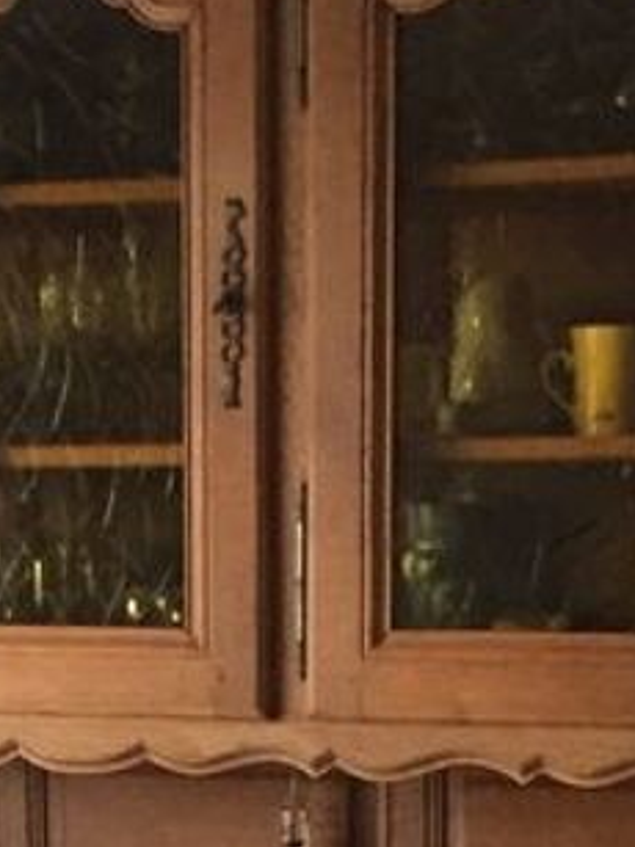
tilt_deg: -10.5
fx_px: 3084
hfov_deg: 11.7
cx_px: 210
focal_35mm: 126
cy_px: 1053
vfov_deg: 15.0
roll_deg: +0.9
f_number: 2.2
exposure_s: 1/33
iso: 250
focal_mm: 4.15
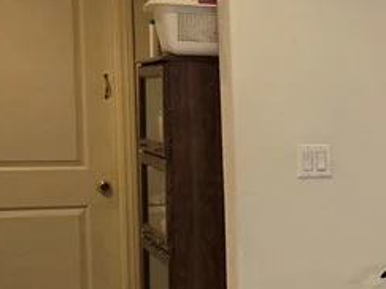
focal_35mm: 97
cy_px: 197
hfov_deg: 17.4
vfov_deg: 15.2
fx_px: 1081
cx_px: 640
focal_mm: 5.4
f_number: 1.8
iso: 250
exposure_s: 1/120
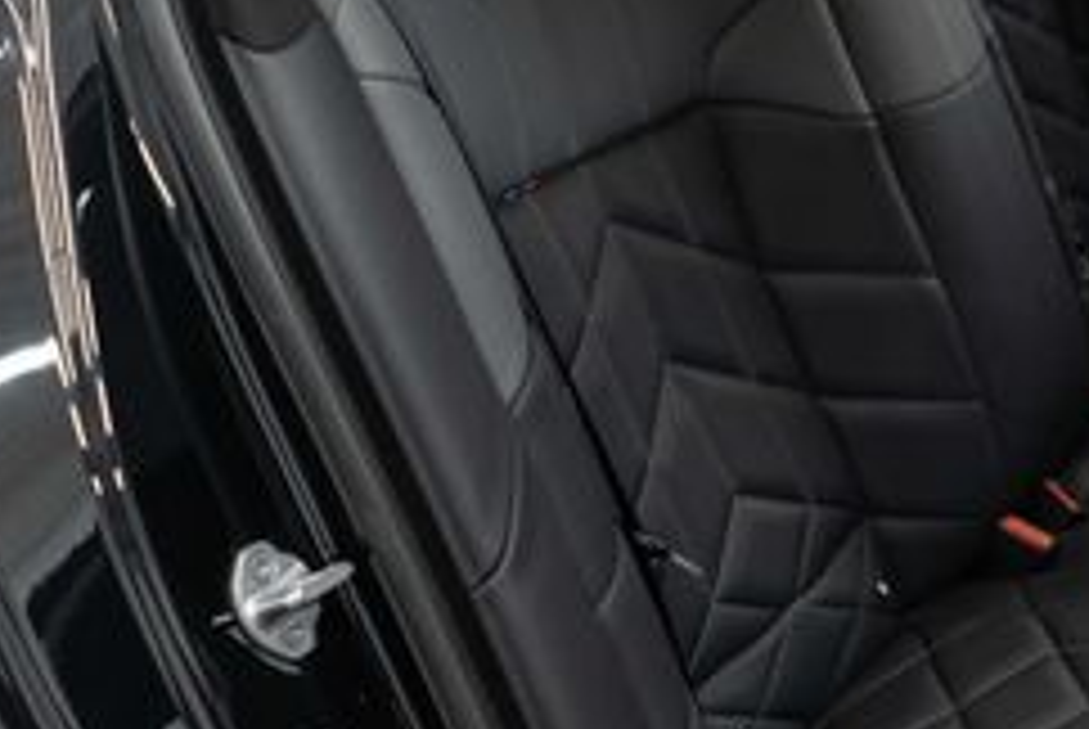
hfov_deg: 26.3
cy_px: 340
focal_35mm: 74
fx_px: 2241
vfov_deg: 18.5
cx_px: 1008
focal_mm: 28
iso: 640
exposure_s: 1/40
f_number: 3.2
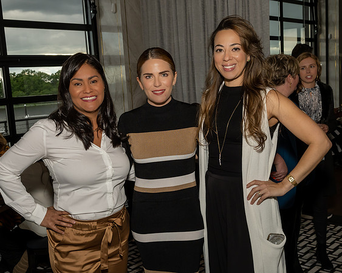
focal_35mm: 42
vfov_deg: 35.5
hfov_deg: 43.6
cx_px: 183
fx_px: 427
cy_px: 148
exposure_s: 1/250
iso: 800
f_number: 8
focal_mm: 23
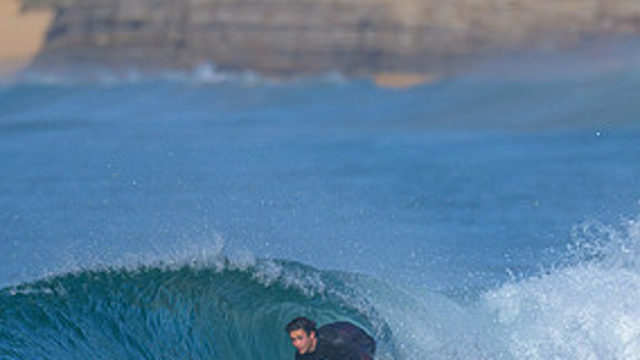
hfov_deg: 0.9
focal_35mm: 2351
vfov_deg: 0.5
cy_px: 391
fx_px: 39912
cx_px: 128
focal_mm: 800
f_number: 6.3
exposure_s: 1/2000
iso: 200
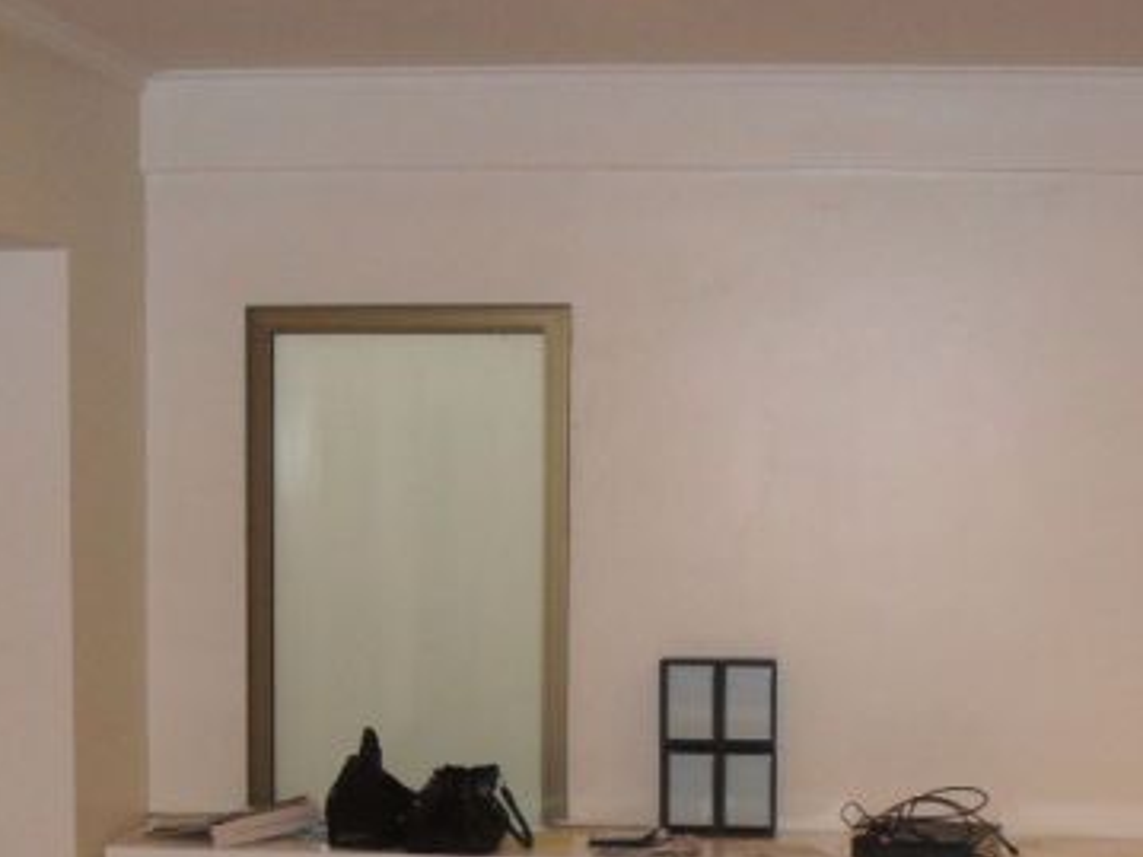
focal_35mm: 78
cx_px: 637
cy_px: 825
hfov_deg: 25.0
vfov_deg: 18.5
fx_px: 2575
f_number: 3.2
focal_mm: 6.3
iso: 200
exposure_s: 1/45
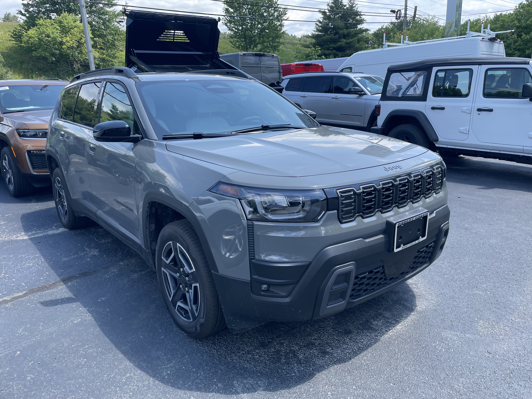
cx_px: 266
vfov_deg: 53.1
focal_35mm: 26
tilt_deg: -17.2
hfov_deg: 67.3
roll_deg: +1.8
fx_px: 400
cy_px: 200
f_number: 1.6
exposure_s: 1/824
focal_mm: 4.2
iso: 32
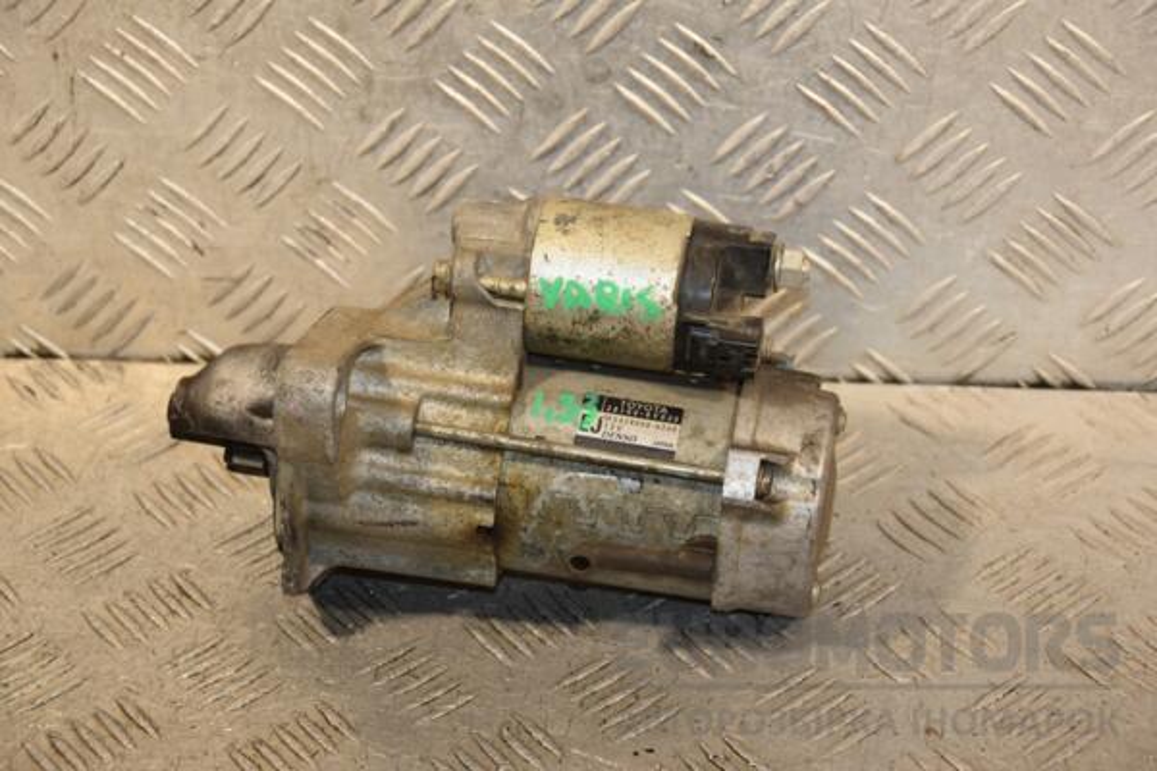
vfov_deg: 14.7
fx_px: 2989
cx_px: 578
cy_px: 386
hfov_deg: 21.9
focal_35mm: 93
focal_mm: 62
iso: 800
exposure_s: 1/160
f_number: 5.3
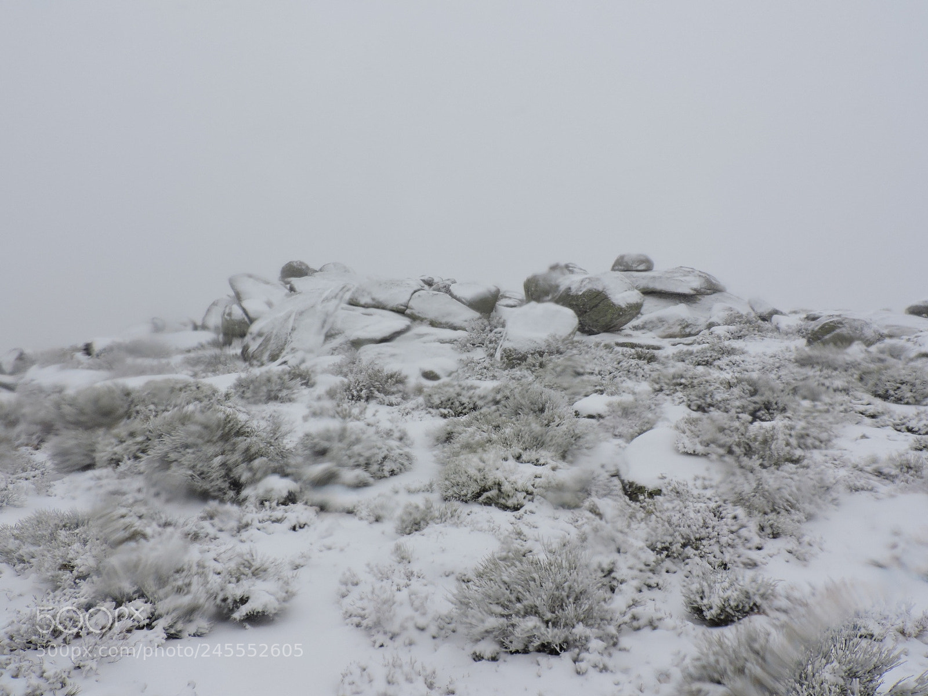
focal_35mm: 24
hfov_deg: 71.6
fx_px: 643
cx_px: 464
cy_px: 348
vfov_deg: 56.8
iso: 100
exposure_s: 1/1250
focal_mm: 4.3
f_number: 3.7
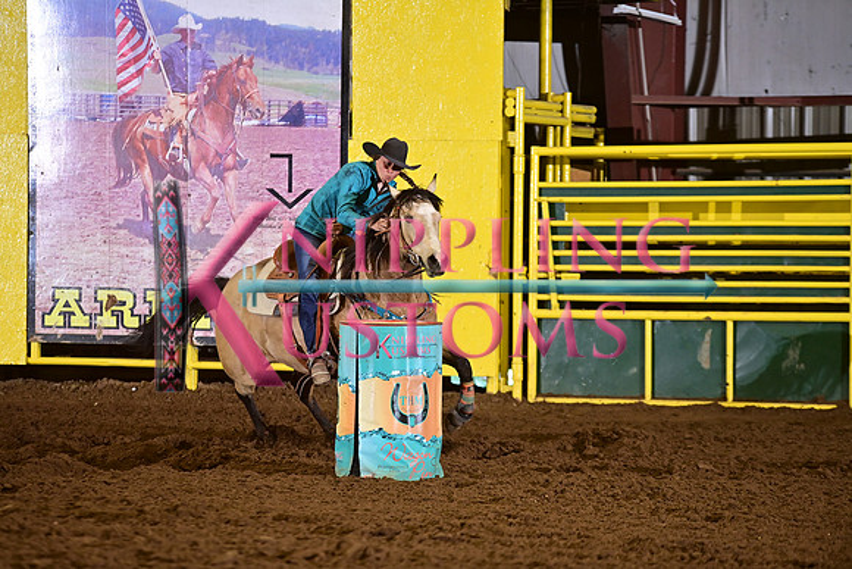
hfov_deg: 10.3
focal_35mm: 200
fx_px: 4734
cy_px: 284
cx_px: 426
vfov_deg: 6.9
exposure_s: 1/200
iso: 1250
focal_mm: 200
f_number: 3.2
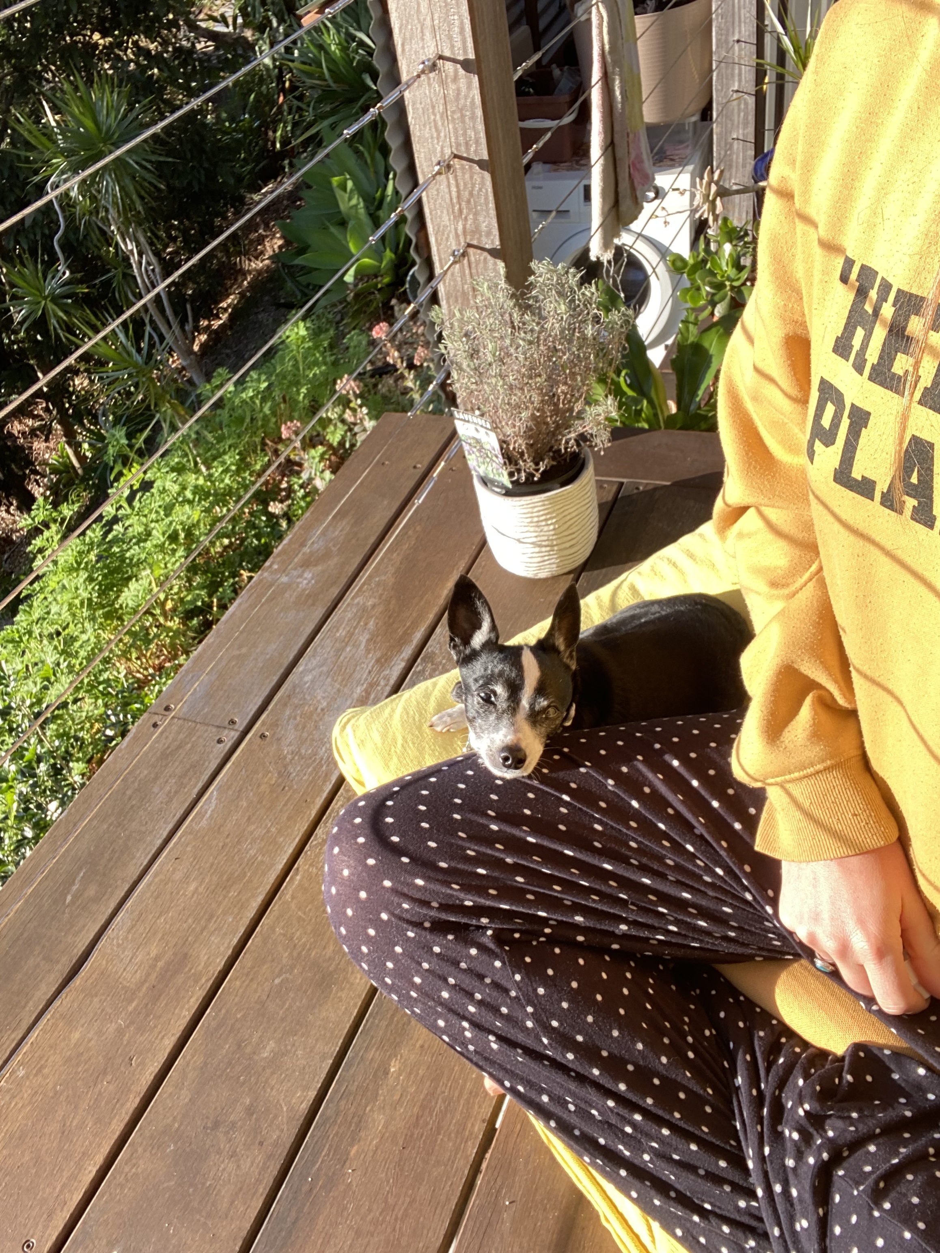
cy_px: 626
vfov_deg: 60.0
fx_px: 1086
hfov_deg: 46.8
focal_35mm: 30
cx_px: 470
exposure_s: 1/122
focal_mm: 2.71
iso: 25
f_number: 2.2
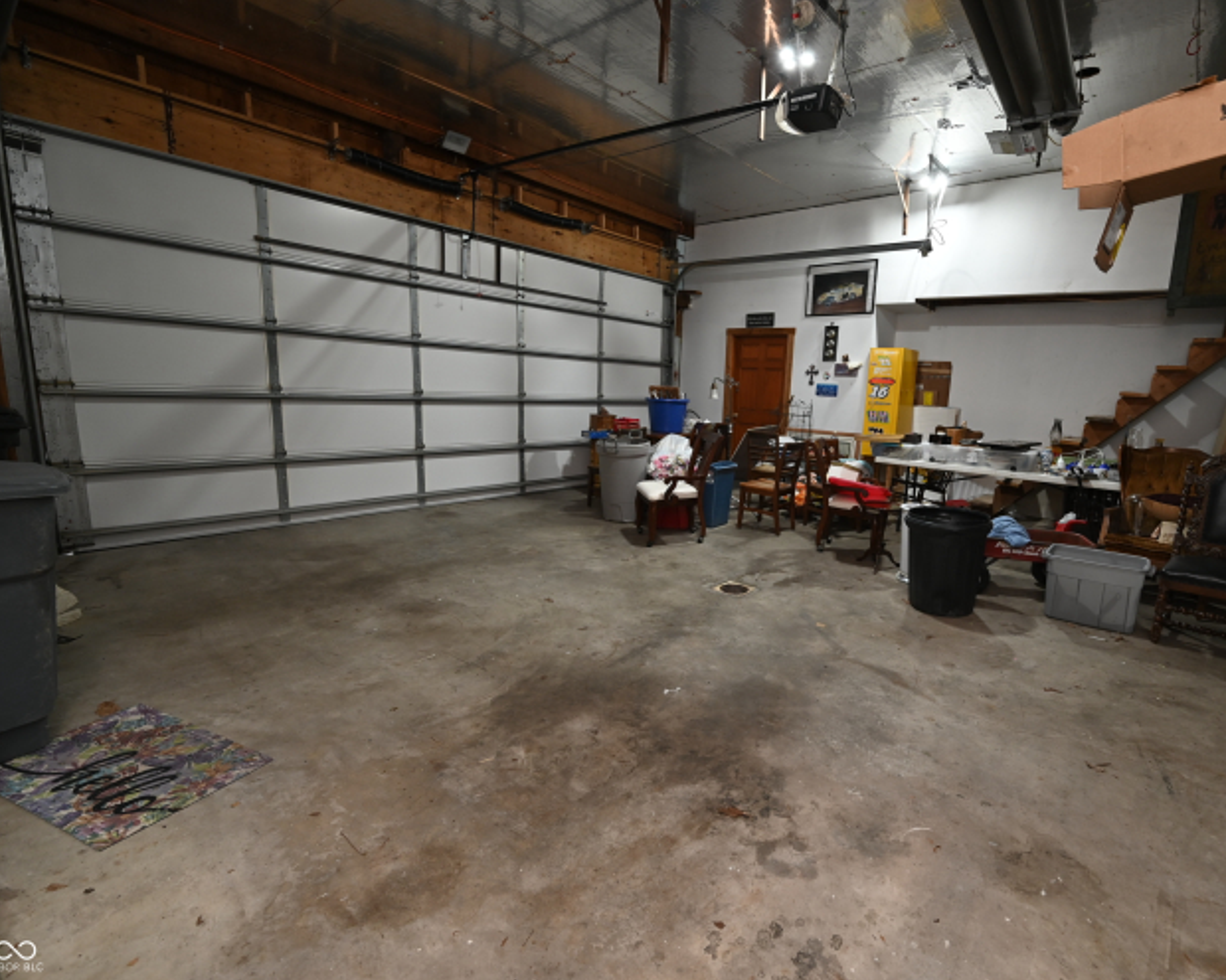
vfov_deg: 77.0
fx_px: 617
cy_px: 490
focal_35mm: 17
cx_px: 713
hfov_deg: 88.9
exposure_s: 1/60
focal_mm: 15
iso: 560
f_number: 4
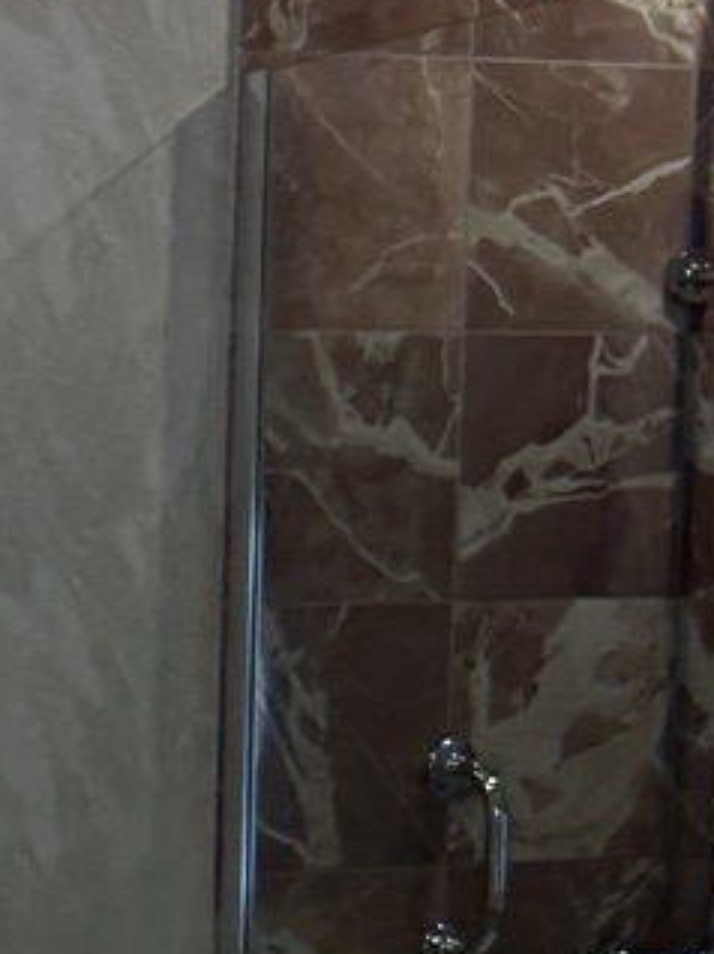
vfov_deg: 14.6
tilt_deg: -6.7
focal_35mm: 133
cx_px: -840
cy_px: 918
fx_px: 3663
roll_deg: -0.2
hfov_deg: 10.1
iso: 125
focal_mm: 6.76
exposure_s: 1/100
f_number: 1.78
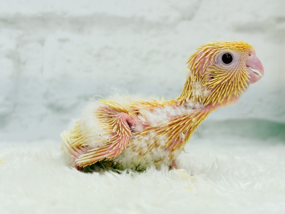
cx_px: 142
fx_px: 428
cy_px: 107
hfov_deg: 36.8
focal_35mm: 52
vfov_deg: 28.0
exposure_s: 1/100
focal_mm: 5.96
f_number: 1.6
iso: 64
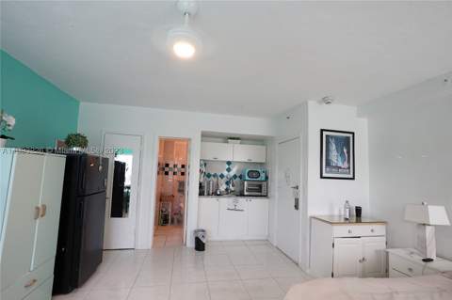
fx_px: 201
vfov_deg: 73.6
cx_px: 226
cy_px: 150
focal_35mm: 16
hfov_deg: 96.8
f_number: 6.3
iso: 80
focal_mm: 11
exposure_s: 1/2.5
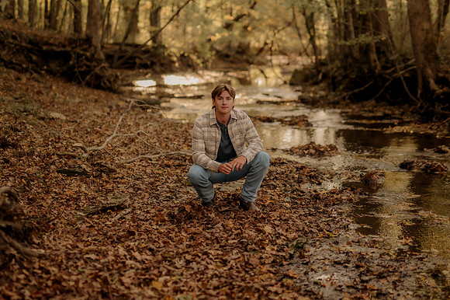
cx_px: 225
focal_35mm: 75
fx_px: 937
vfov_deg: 18.2
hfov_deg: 27.0
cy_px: 150
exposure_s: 1/320
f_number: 1.4
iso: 200
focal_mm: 50
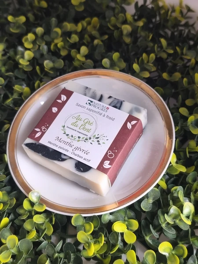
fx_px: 351
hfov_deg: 31.5
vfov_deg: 41.2
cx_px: 99
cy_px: 132
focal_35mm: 46
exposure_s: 1/50
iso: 500
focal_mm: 6.18
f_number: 1.65
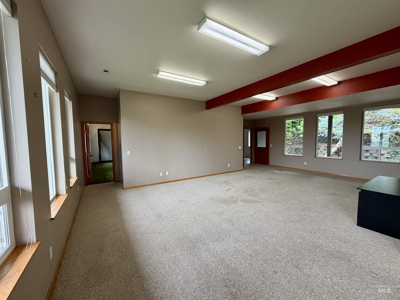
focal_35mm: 14
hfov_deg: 102.1
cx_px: 200
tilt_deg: -4.3
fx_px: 162
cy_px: 150
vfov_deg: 85.7
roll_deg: +0.7
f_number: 2.2
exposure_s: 1/120
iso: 160
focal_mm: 2.22
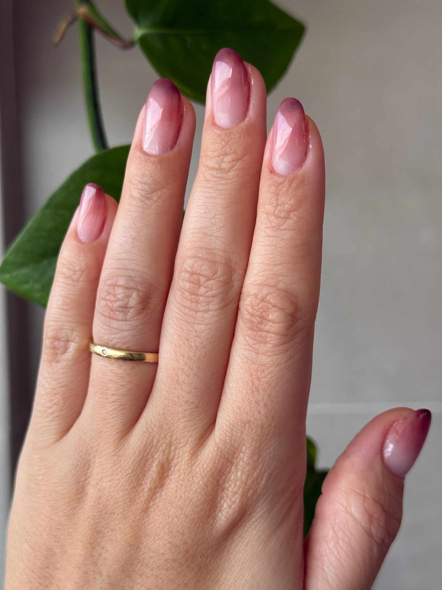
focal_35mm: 48
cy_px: 295
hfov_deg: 30.3
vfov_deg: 39.7
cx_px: 221
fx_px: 817
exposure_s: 1/311
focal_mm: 6.76
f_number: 1.78
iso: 64
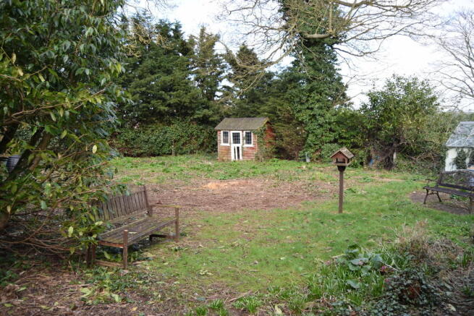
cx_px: 237
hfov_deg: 67.4
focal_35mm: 27
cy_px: 158
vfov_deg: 48.0
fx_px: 356
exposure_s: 1/160
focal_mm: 18
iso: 100
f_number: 3.5
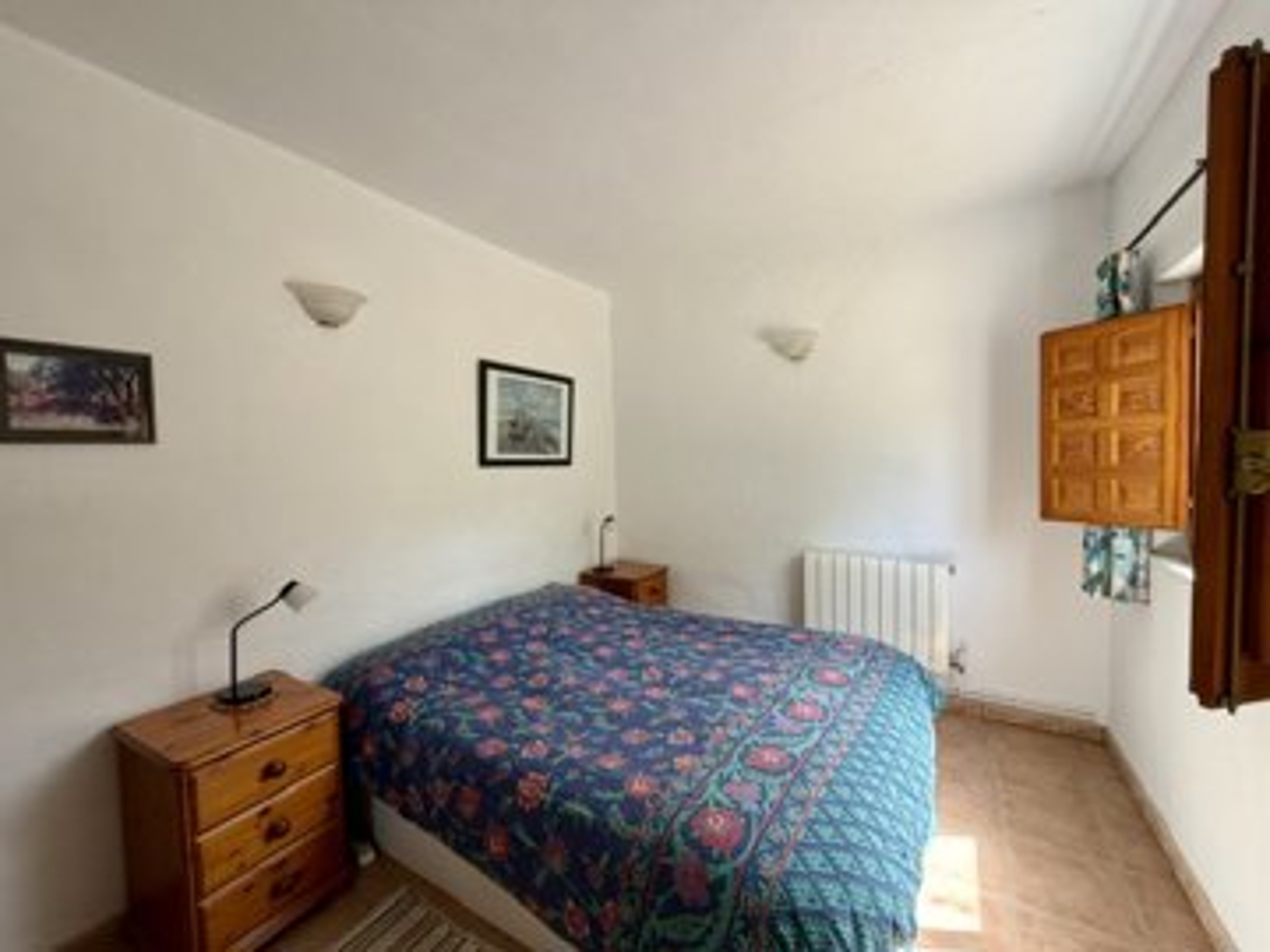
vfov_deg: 85.7
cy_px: 476
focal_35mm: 14
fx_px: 514
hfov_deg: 102.1
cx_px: 635
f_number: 2.2
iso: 100
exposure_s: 1/121
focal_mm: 2.22
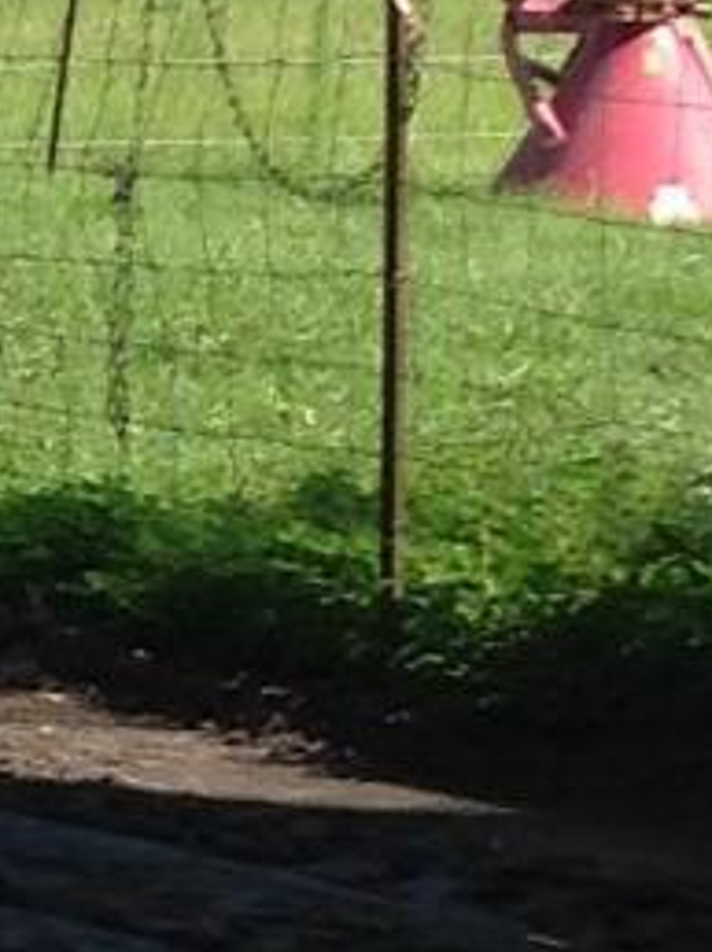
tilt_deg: -4.4
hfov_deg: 5.2
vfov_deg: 7.3
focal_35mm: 271
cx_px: -1441
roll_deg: -1.6
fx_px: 7444
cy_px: 520
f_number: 2.4
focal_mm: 4.28
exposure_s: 1/840
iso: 50
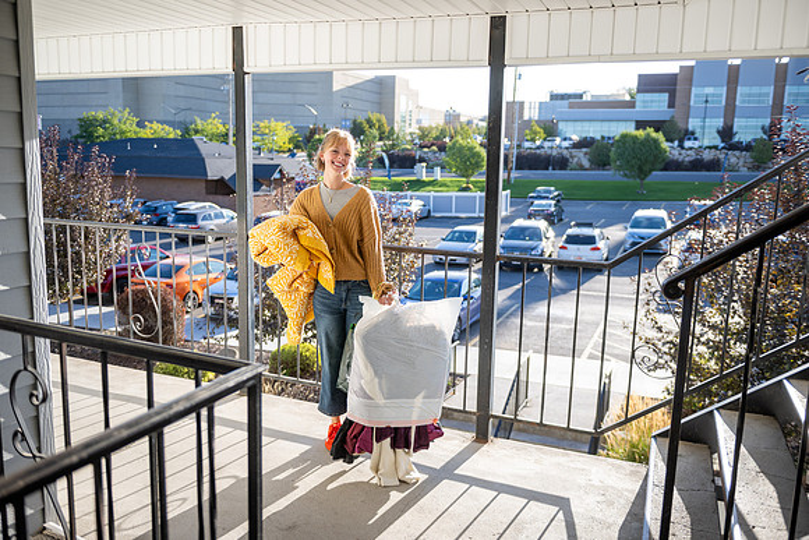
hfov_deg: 60.3
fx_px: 697
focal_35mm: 31
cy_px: 270
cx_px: 404
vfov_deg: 42.3
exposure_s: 1/800
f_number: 2.8
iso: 200
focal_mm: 31
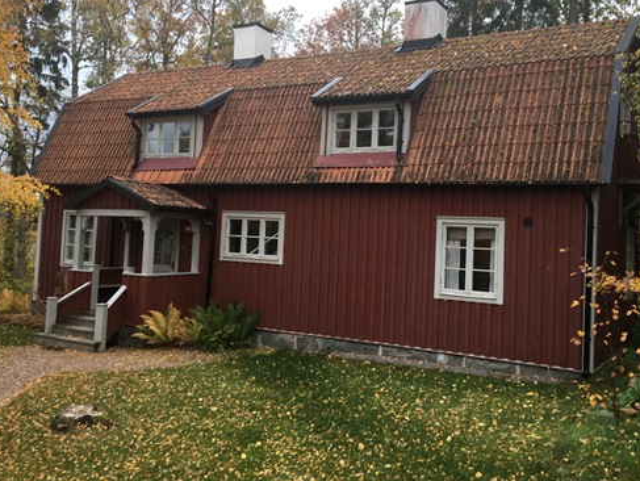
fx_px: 666
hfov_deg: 51.2
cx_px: 358
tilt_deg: +2.3
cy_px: 202
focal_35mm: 36
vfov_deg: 39.6
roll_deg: -2.9
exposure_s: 1/100
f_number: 2.2
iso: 25
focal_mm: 4.15
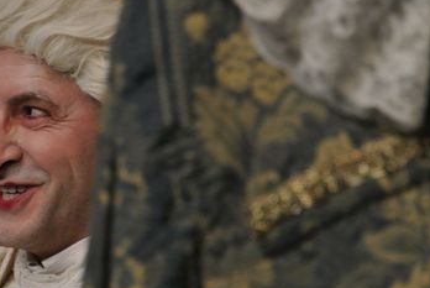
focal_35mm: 683
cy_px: 199
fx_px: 8168
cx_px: 10
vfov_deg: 2.0
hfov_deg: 3.0
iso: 800
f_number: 5.6
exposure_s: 1/60
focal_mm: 110
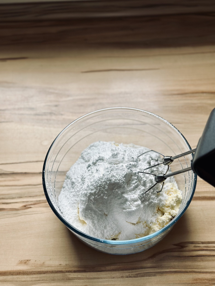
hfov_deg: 29.7
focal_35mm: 49
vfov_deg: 38.9
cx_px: 107
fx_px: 406
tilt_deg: -58.1
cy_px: 144
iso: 80
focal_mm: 6.86
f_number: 1.78
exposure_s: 1/218
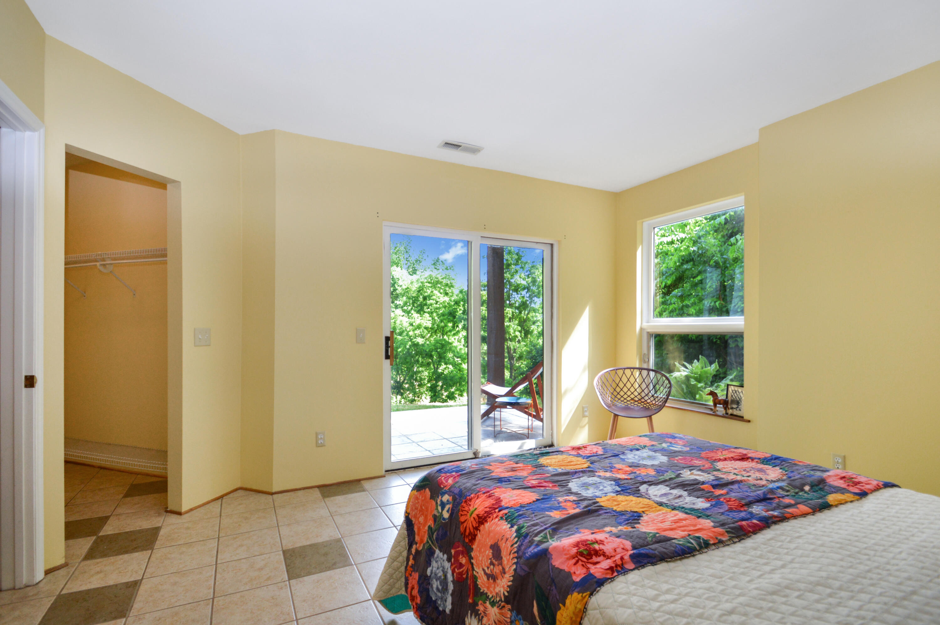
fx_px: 391
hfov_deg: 100.4
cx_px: 470
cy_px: 312
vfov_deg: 77.2
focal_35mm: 15
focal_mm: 10
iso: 400
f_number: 5
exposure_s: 1/100
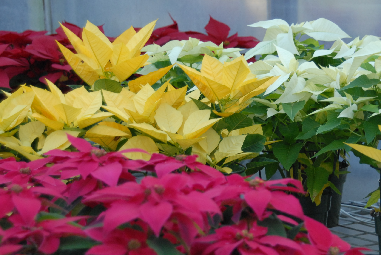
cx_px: 279
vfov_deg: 8.2
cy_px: 149
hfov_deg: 12.2
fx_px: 1780
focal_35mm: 168
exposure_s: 1/125
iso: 400
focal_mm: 70
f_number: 5.3
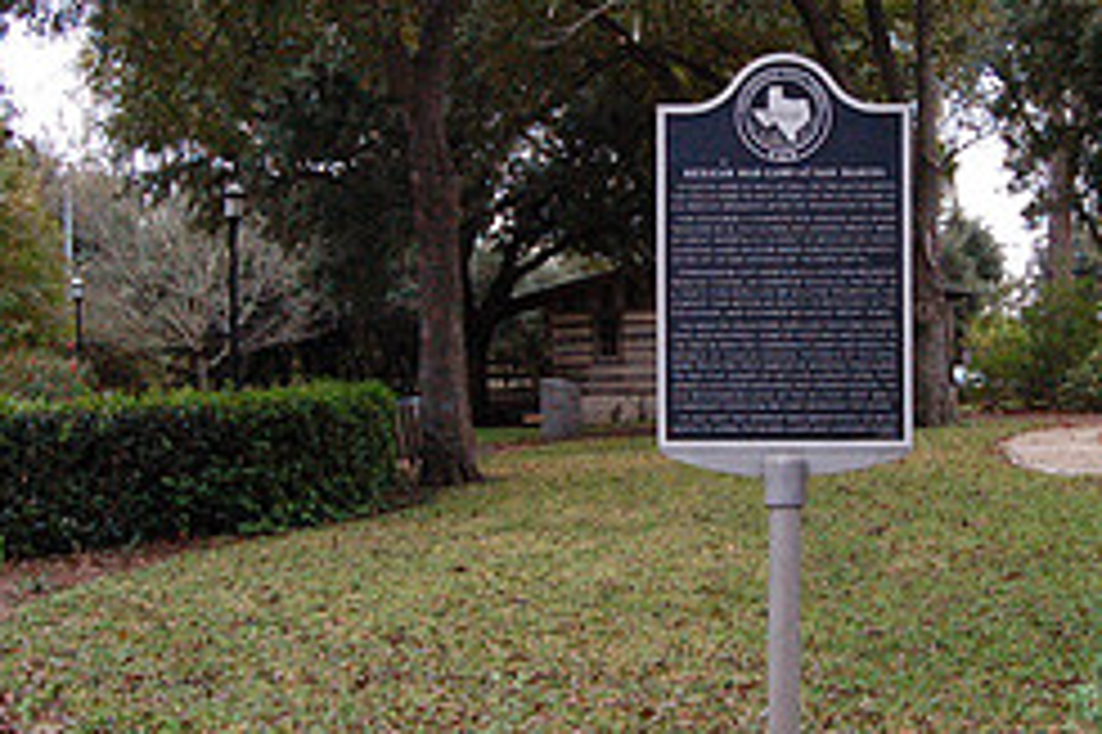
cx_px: 783
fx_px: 1958
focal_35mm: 64
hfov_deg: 31.1
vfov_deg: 21.2
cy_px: 288
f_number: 6.3
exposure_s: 1/320
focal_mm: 18
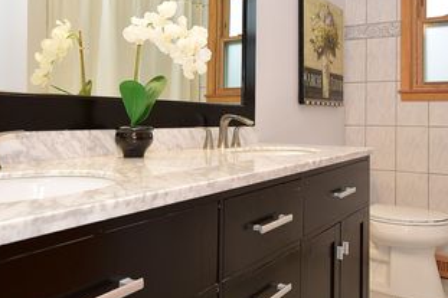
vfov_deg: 37.1
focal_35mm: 36
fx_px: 442
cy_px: 116
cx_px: 241
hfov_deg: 53.7
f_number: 6.3
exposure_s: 1/60
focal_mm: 11.5
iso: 640
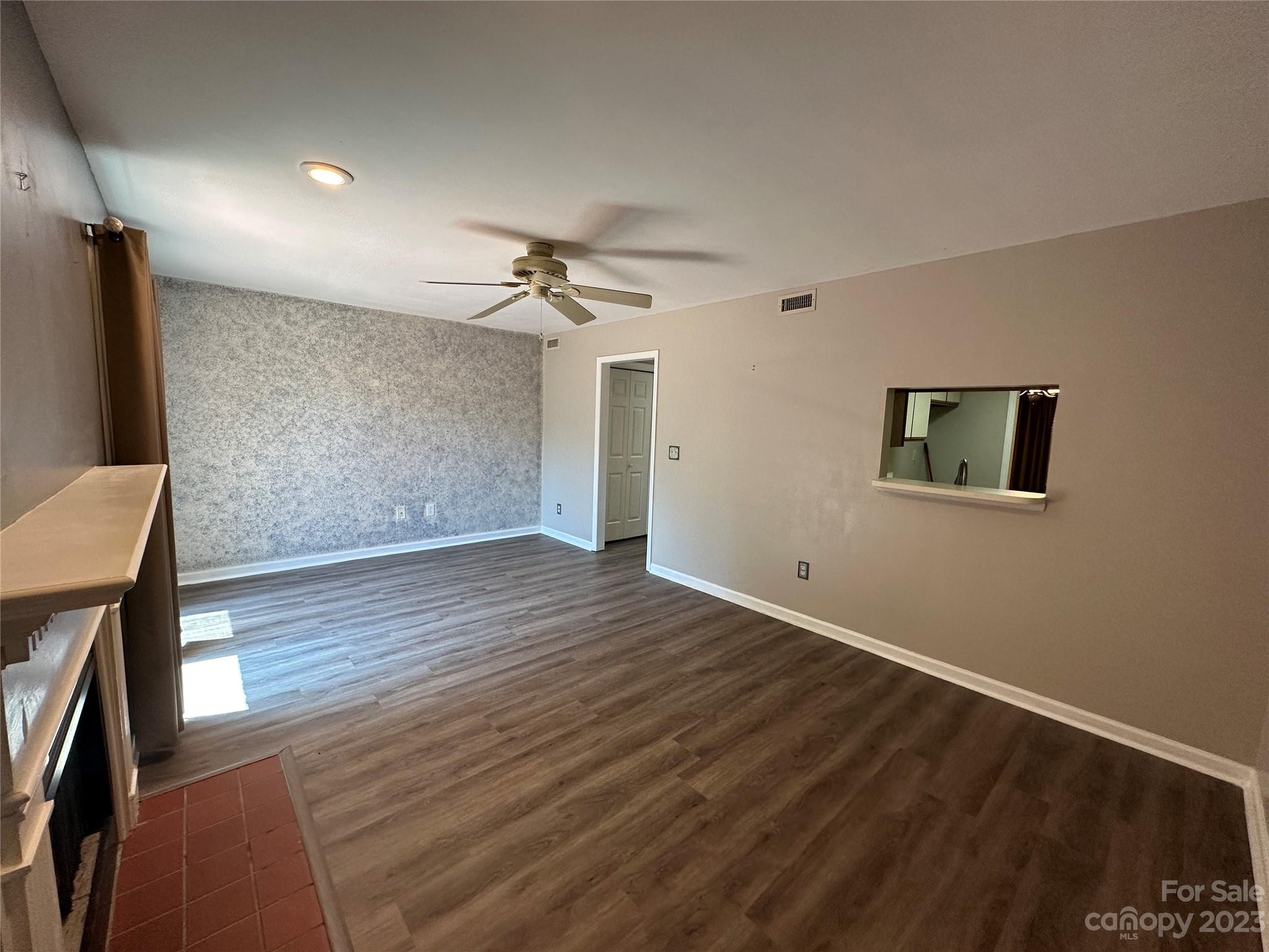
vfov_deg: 85.7
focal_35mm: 14
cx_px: 634
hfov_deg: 102.1
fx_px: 513
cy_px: 476
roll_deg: -1.9
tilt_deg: -7.0
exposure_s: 1/120
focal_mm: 2.22
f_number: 2.2
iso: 200
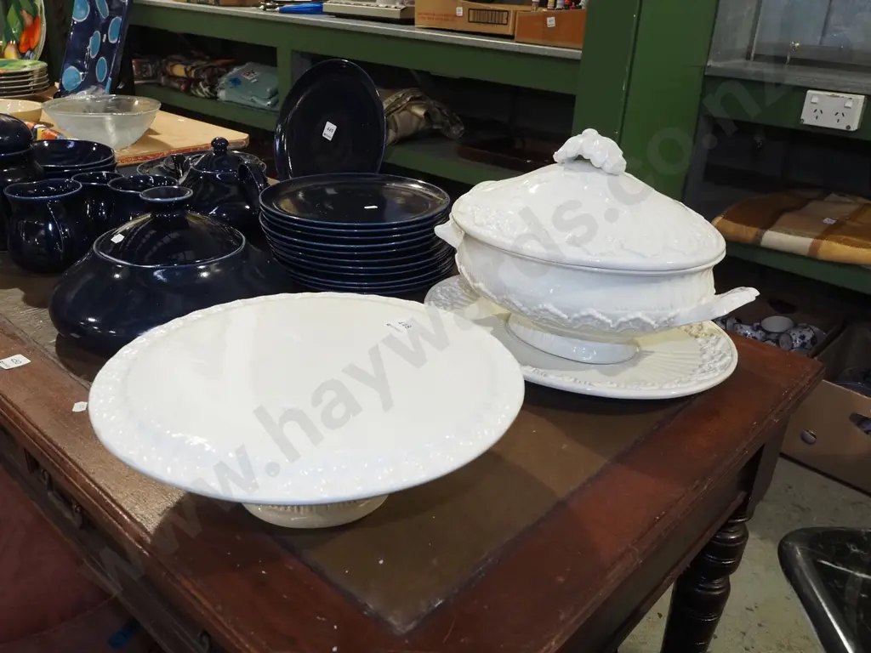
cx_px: 436
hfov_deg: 60.0
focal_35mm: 30
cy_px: 326
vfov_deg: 46.8
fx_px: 755
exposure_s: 1/60
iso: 2000
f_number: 5.6
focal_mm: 15
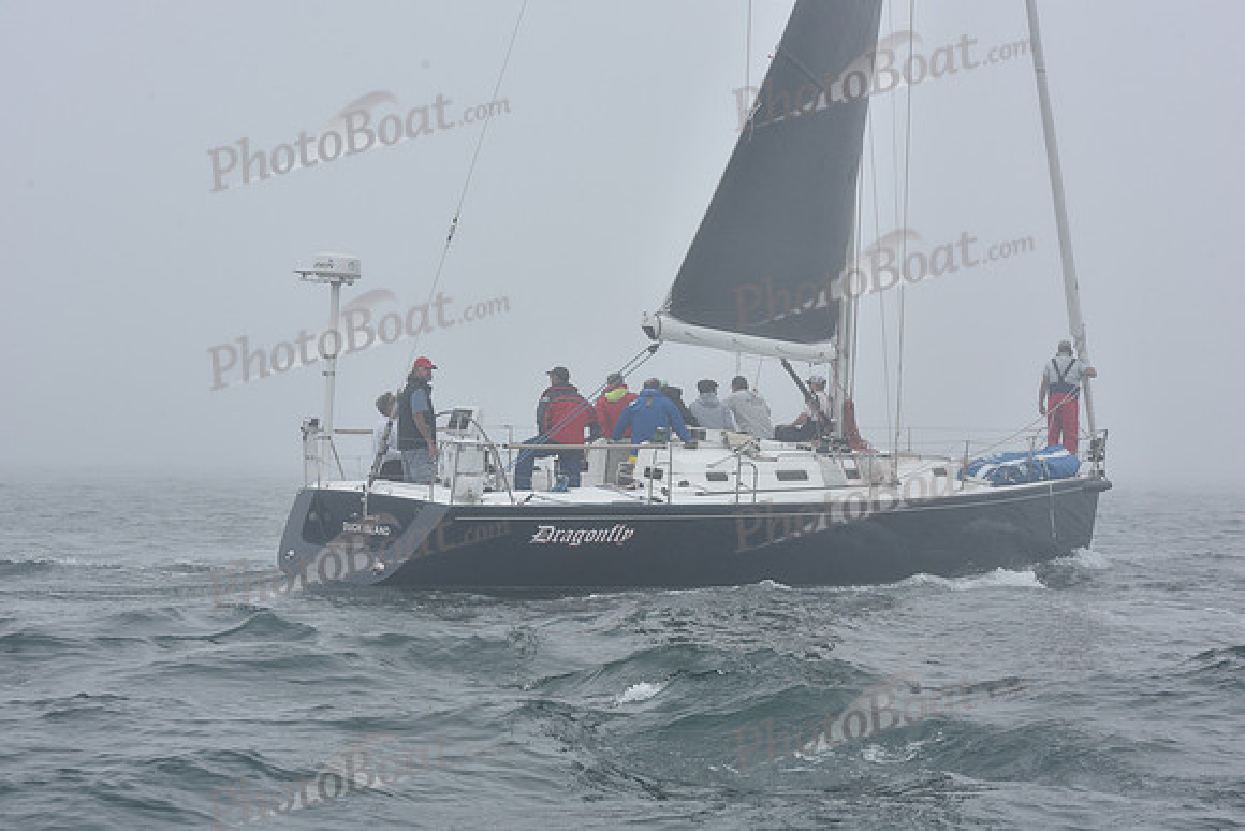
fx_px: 2421
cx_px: 622
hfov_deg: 28.8
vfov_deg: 19.5
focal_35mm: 70
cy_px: 416
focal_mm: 70
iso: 250
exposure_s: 1/800
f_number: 10
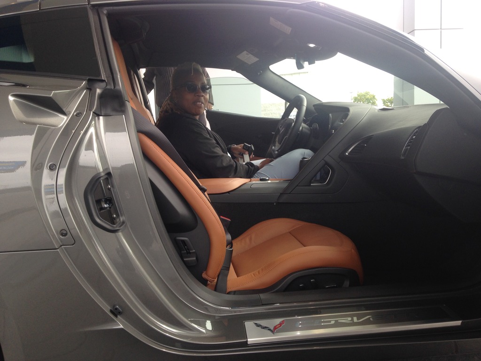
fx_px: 459
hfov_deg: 55.4
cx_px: 240
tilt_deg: -6.2
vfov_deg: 42.9
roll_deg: -0.7
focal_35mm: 33
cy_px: 180
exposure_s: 1/120
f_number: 2.4
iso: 50
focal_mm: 4.12
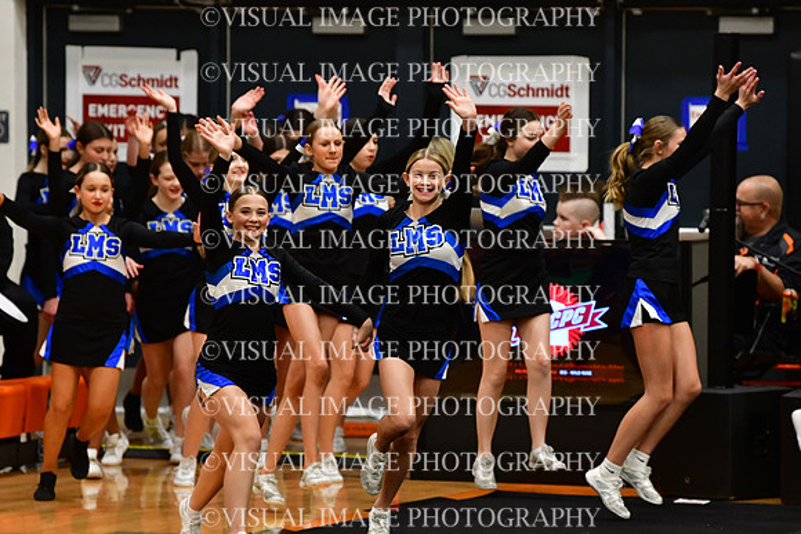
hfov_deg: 7.6
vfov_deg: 5.1
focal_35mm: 270
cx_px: 400
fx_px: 6009
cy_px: 267
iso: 4000
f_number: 3.5
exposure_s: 1/500
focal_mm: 180
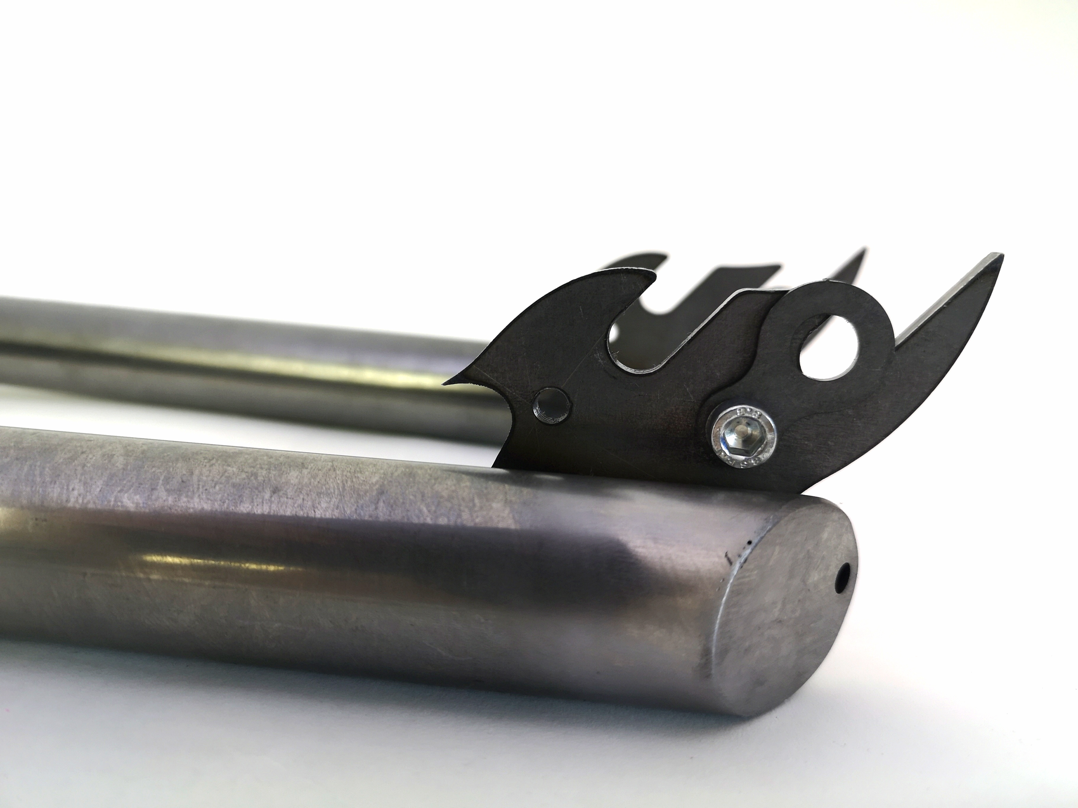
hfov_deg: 65.3
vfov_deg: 51.4
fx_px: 841
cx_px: 539
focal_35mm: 27
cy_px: 404
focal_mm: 5.58
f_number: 1.8
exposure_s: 1/120
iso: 80
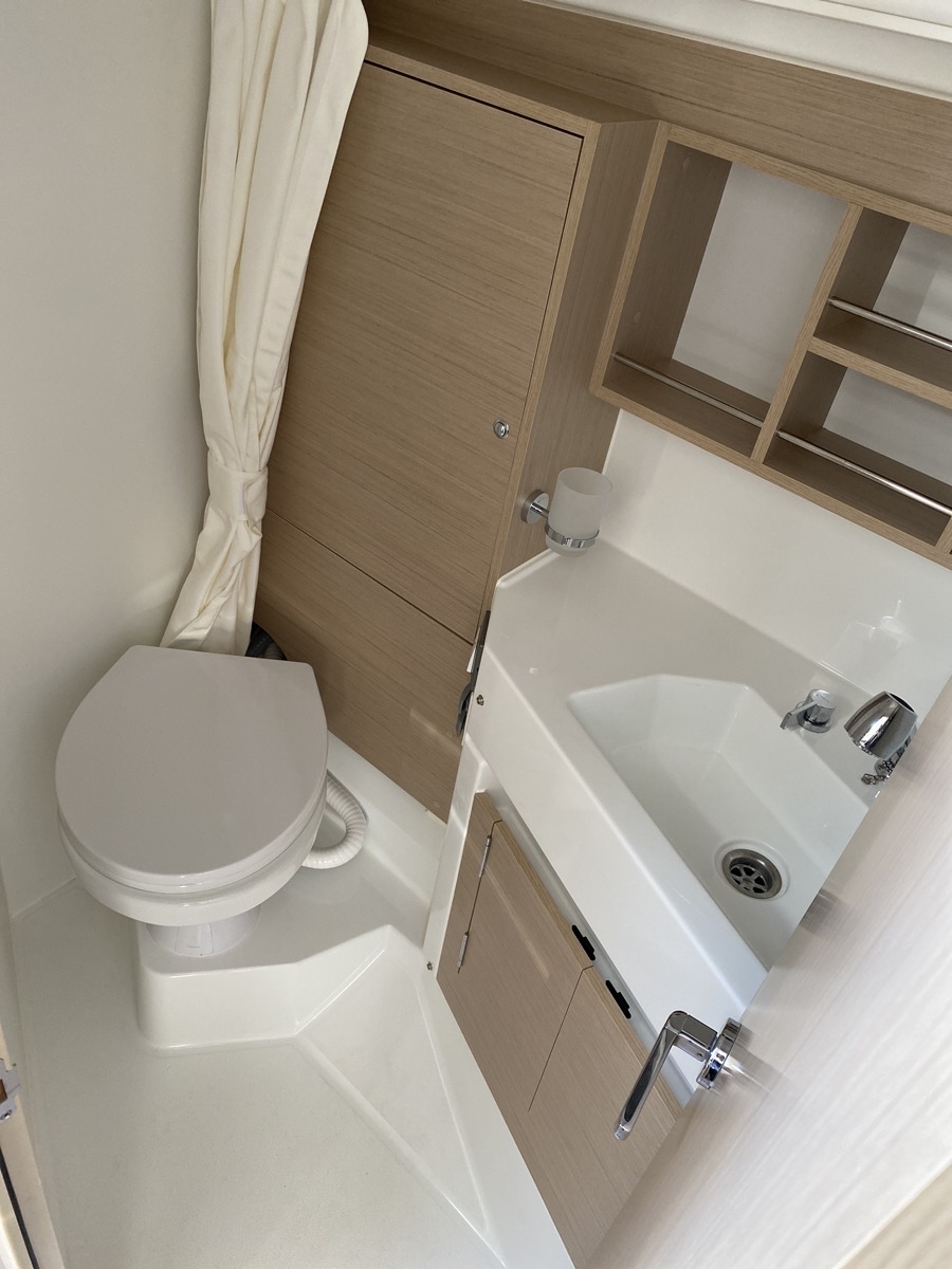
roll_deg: -12.4
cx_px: 476
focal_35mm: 26
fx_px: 953
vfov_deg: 67.3
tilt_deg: -36.8
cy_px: 634
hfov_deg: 53.1
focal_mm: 4.25
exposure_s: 1/91
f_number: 1.8
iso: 125
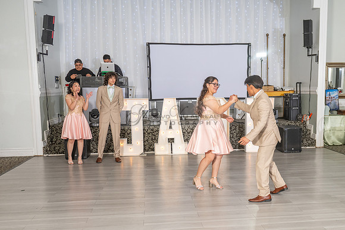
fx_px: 409
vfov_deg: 31.3
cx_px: 213
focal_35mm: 43
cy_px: 146
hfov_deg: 45.4
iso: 500
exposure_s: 1/200
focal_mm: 28
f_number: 3.5
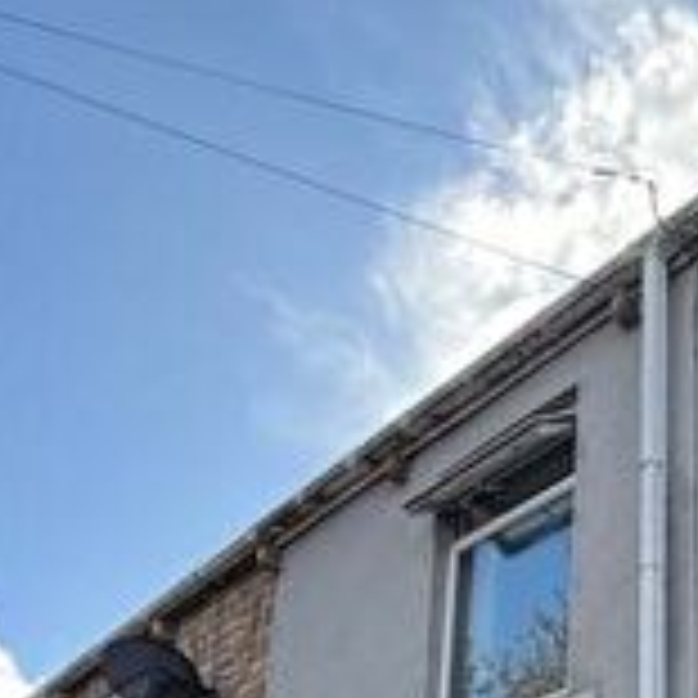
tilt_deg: +14.8
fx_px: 1278
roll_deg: -0.2
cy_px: 871
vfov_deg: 26.6
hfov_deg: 27.2
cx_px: 824
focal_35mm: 56
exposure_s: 1/574
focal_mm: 2.22
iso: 40
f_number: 2.2
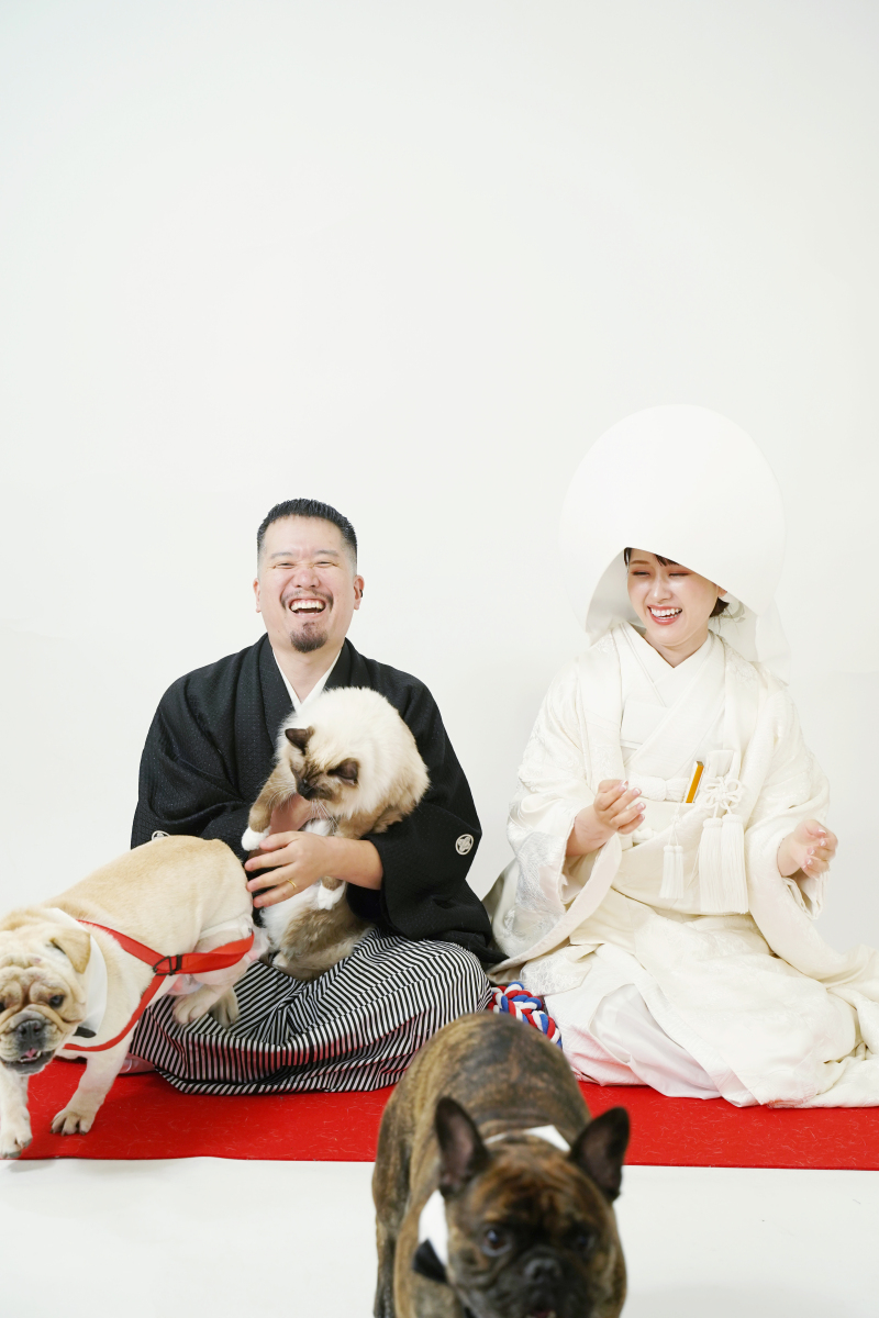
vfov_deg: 36.9
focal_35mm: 54
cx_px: 440
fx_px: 1978
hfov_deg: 25.1
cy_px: 659
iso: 1000
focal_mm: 54
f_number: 4
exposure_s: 1/125
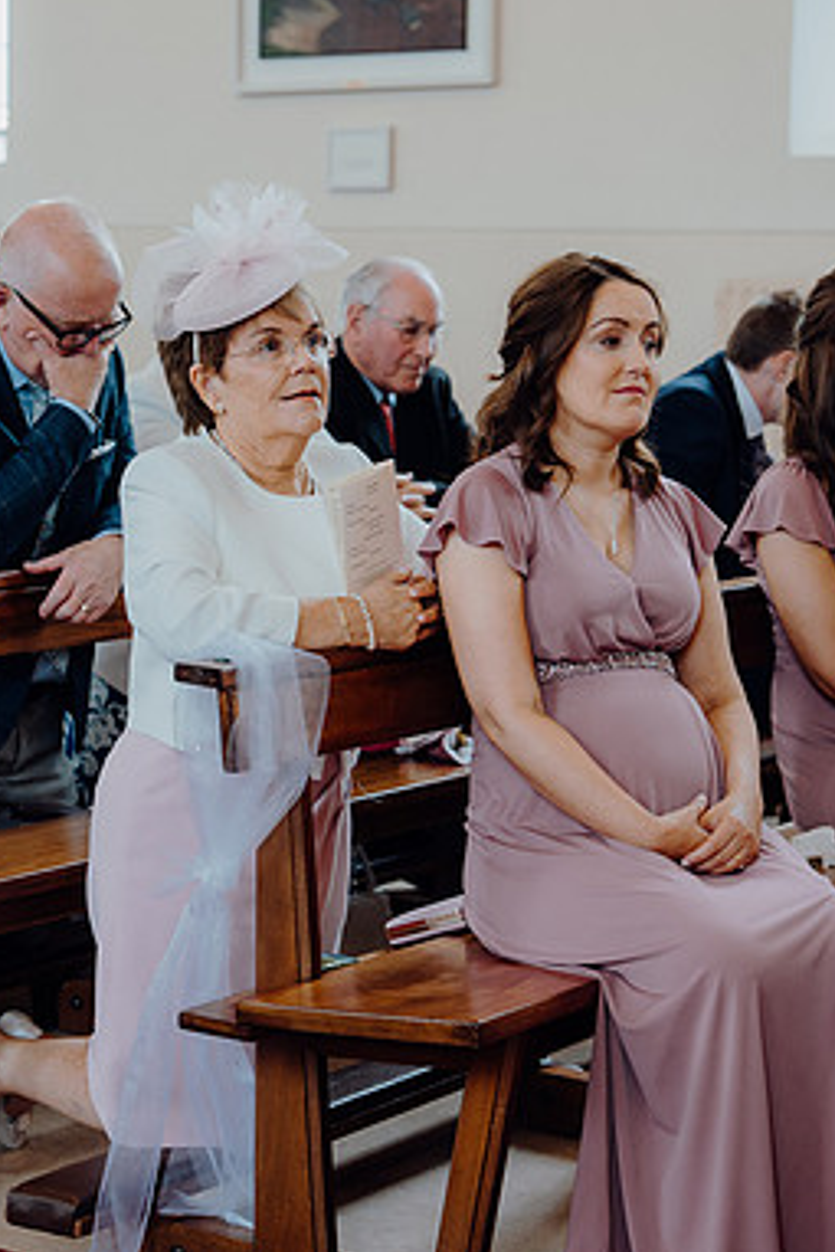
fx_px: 2850
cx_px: 354
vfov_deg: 24.8
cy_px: 624
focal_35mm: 82
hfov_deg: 16.7
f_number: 2.8
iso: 500
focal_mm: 54
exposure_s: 1/200
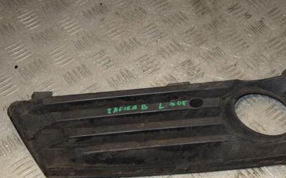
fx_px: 444
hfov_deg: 35.4
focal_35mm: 57
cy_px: 119
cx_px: 190
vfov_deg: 22.6
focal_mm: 26
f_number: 9
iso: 800
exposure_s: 1/200
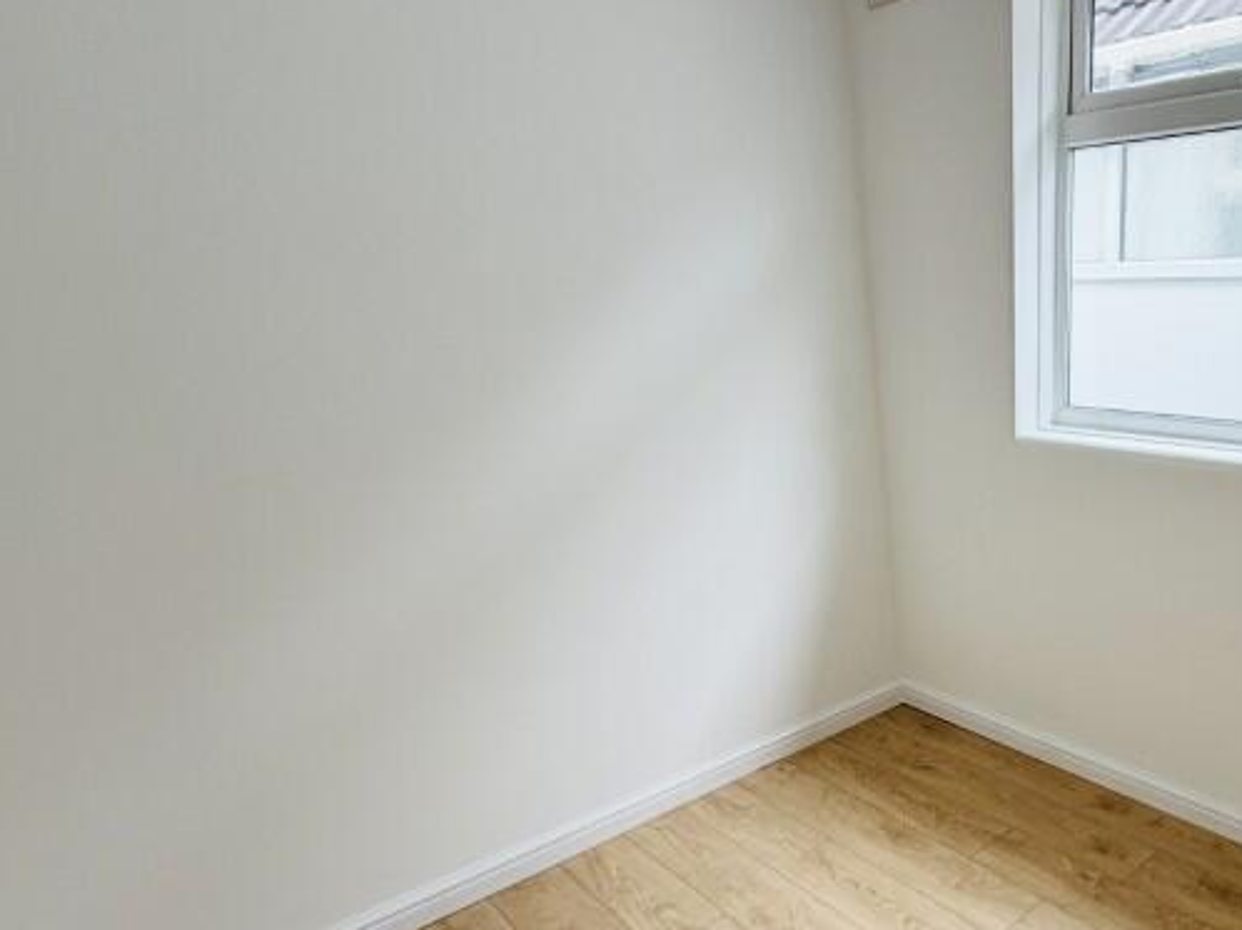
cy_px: 691
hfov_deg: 64.9
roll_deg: +1.0
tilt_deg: -25.7
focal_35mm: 24
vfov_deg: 54.3
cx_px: 1001
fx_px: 861
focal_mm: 2.22
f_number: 2.2
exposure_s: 1/121
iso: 160
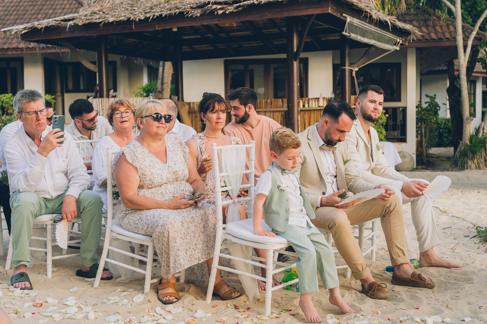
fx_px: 696
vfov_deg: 26.2
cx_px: 238
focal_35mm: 51
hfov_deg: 38.6
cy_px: 162
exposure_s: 1/250
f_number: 3.5
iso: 160
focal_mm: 50
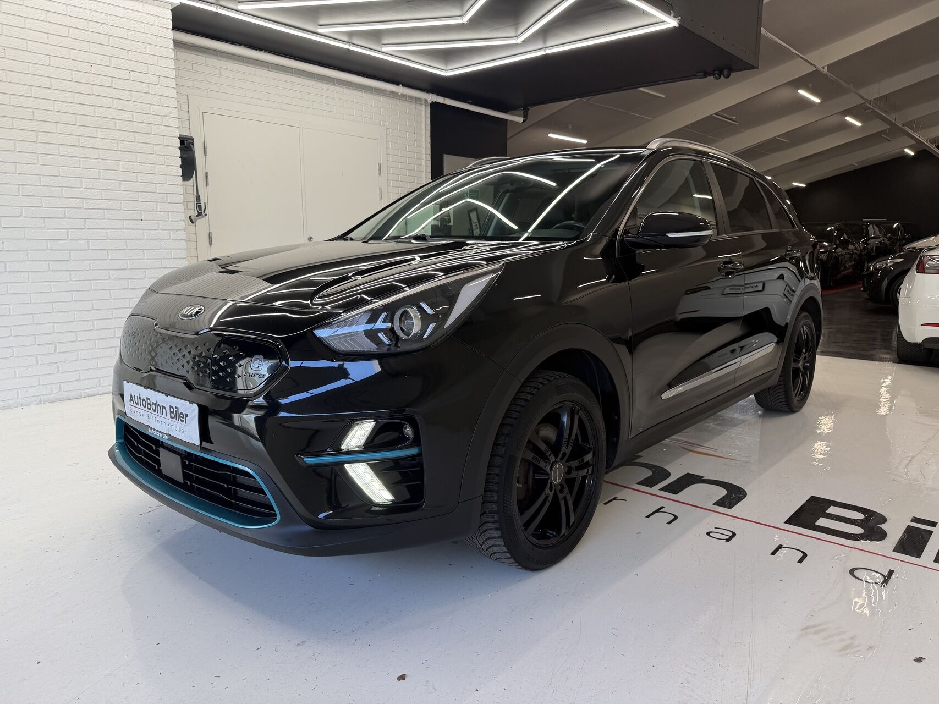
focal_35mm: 24
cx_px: 470
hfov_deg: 71.6
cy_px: 352
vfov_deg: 56.8
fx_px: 651
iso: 64
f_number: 1.78
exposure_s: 1/100
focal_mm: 6.76
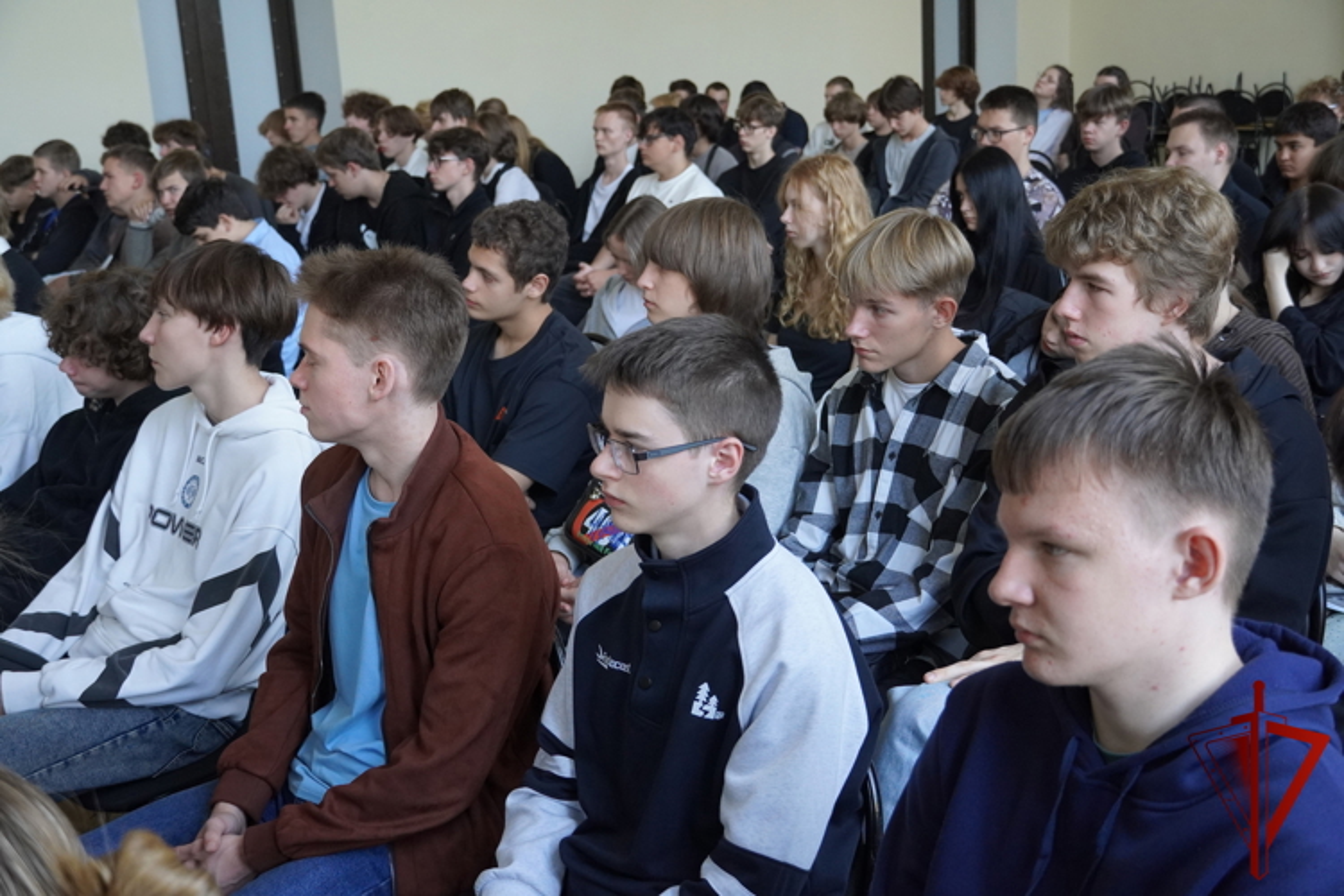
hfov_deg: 43.6
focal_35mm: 45
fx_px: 1680
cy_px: 448
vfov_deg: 29.9
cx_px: 672
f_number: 4.5
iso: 1250
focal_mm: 30
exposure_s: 1/160
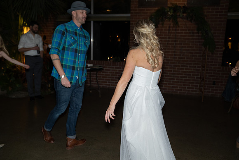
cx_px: 120
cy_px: 80
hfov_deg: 61.9
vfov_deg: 43.6
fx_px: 199
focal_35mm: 30
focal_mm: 30
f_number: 2.8
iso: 2500
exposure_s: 1/250
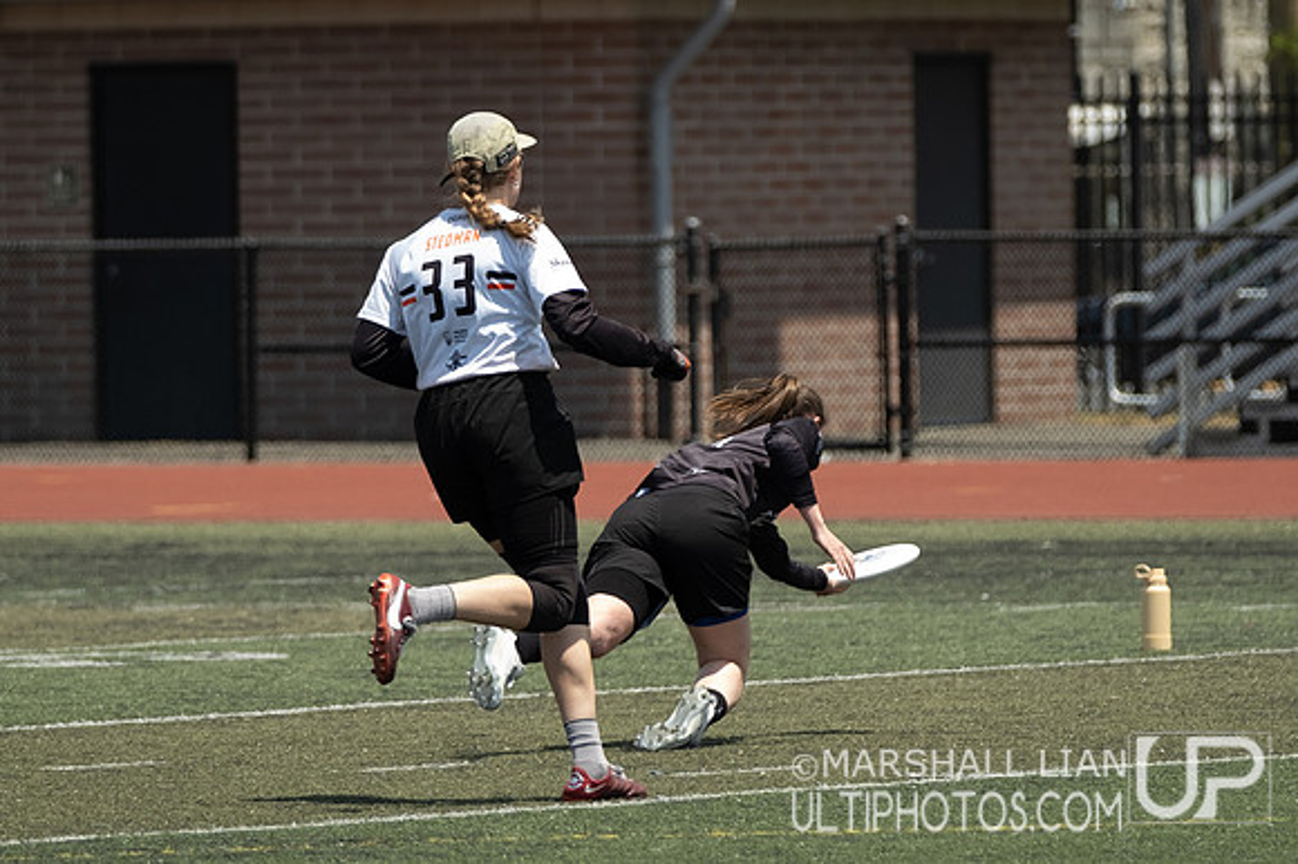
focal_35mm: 420
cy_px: 449
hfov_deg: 4.9
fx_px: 15124
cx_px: 605
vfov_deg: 3.3
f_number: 2.8
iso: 100
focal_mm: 140
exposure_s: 1/1600
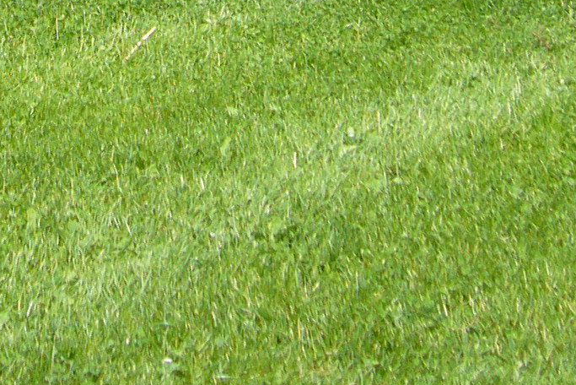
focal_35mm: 150
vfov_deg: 8.5
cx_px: 94
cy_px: -485
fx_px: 2401
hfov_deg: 13.6
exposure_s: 1/250
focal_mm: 5.8
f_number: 5.6
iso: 80
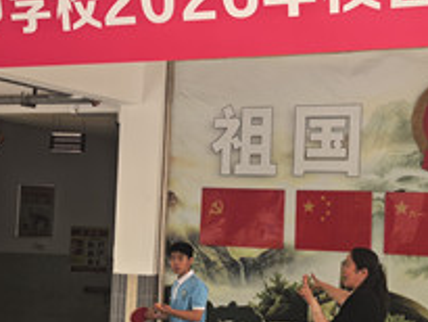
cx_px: 246
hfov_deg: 24.7
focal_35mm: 79
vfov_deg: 18.7
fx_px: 977
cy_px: 159
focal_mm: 8.5
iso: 50
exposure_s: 1/413
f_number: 2
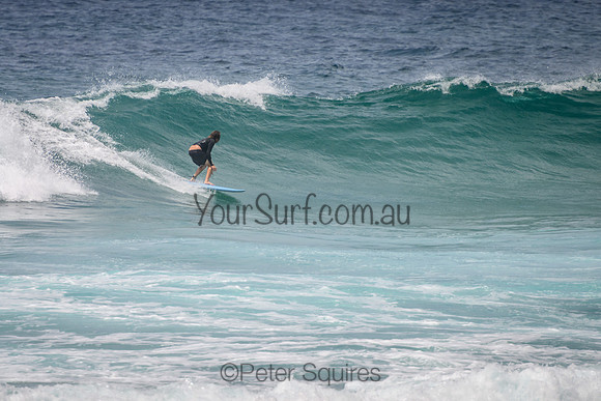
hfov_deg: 3.8
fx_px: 9173
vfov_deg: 2.5
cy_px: 173
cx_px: 268
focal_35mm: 549
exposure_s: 1/2000
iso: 180
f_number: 5.6
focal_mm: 400
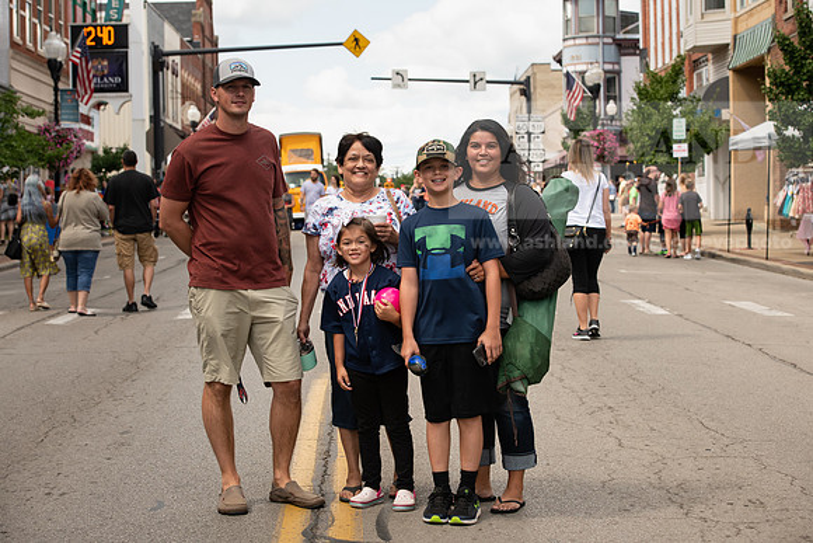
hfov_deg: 28.8
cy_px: 272
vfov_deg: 19.5
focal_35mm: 70
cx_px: 406
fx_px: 1581
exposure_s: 1/500
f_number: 7.1
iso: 320
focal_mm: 70
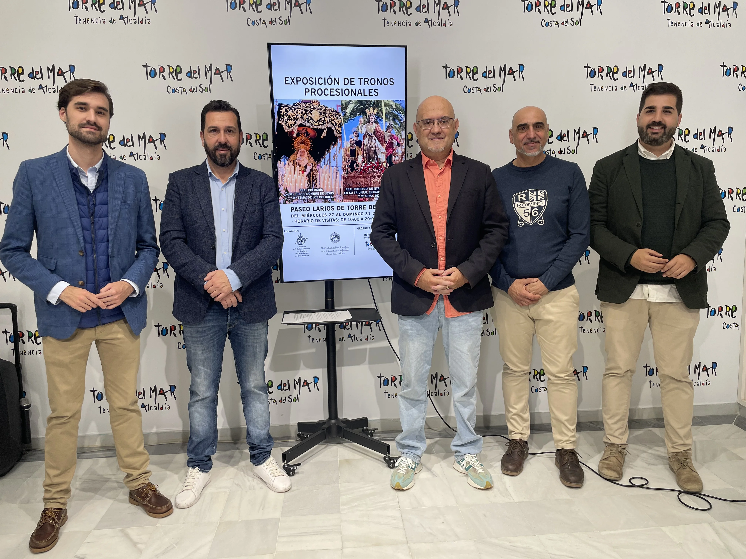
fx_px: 560
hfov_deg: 67.3
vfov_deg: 53.1
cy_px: 280
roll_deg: +1.1
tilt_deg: -6.5
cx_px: 373
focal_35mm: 26
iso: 64
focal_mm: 4.2
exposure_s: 1/100
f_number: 1.6
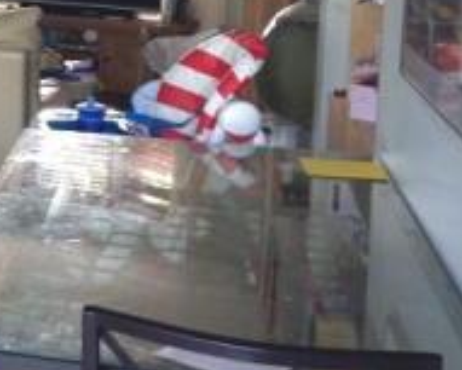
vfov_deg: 14.6
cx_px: -221
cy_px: -8
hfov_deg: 16.8
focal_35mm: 104
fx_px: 1423
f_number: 2.4
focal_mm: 4.28
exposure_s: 1/20
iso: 64
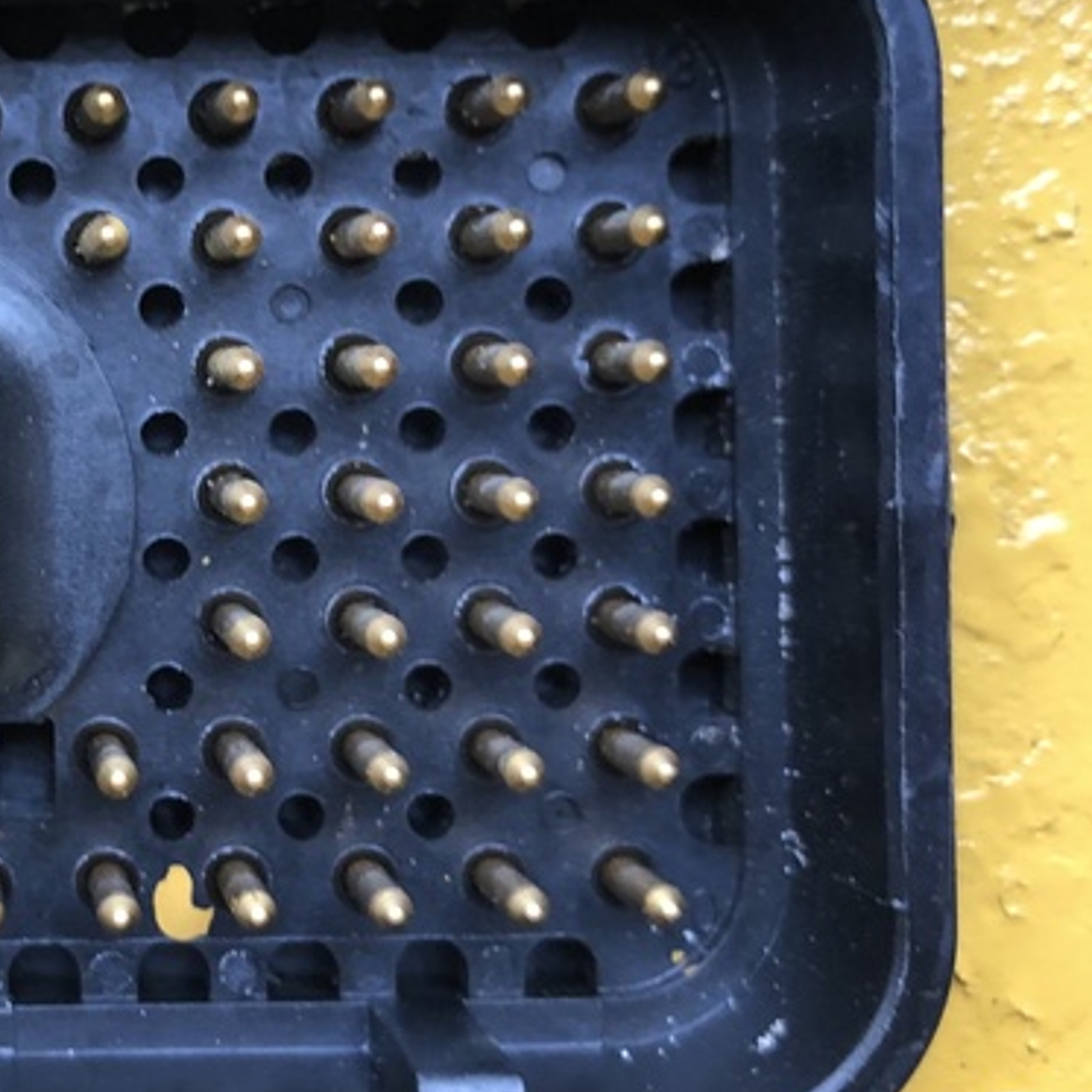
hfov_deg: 24.2
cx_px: -18
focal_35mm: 68
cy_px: 319
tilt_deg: -87.7
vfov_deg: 25.2
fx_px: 2427
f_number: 1.8
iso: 40
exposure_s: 1/20
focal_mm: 4
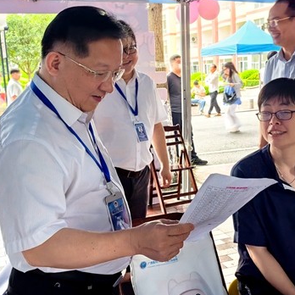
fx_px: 463
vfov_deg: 35.3
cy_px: 123
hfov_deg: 35.2
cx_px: 178
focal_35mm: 48
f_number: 4
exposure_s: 1/33.3
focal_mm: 6.98
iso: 400
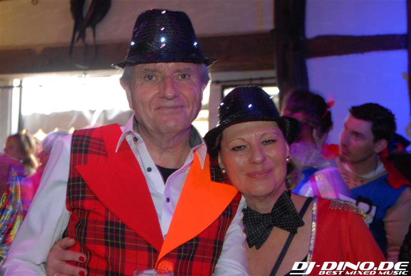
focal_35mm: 68
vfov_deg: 20.3
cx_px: 206
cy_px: 138
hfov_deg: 29.8
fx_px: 772
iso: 400
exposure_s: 1/5
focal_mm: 45
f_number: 5.6
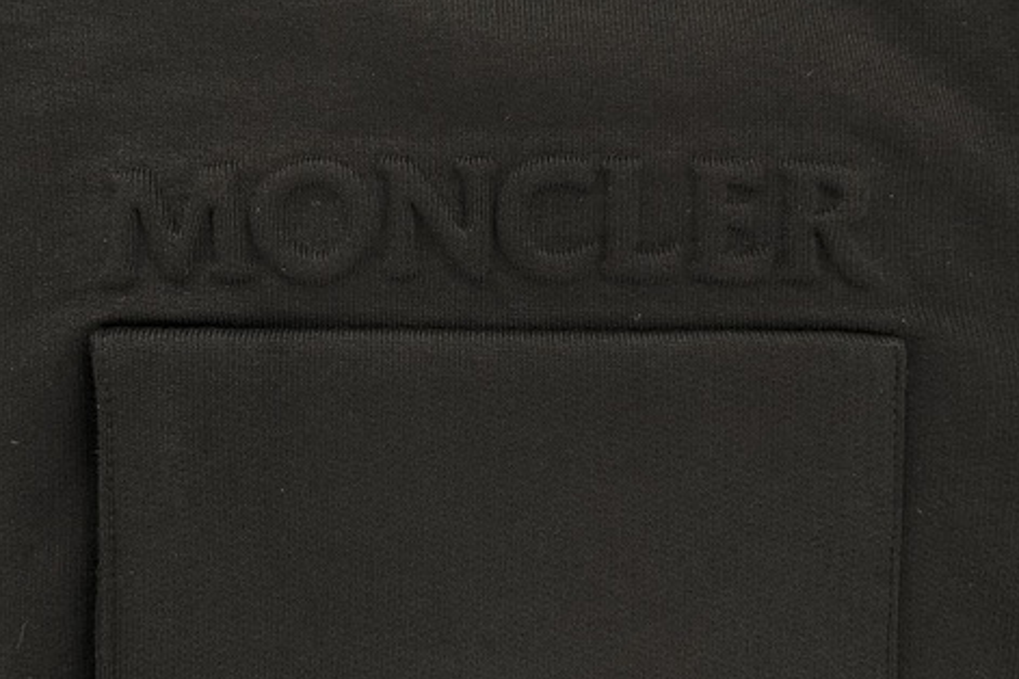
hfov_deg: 47.4
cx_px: 502
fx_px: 1160
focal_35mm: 41
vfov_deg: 32.6
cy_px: 285
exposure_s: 1/60
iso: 125
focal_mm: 3
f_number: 1.8
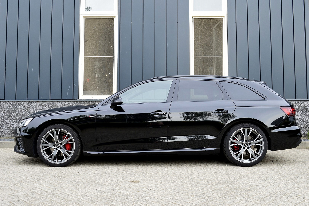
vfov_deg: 35.4
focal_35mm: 38
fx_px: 322
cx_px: 154
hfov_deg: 51.3
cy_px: 103
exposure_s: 1/80
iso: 400
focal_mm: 25
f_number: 8
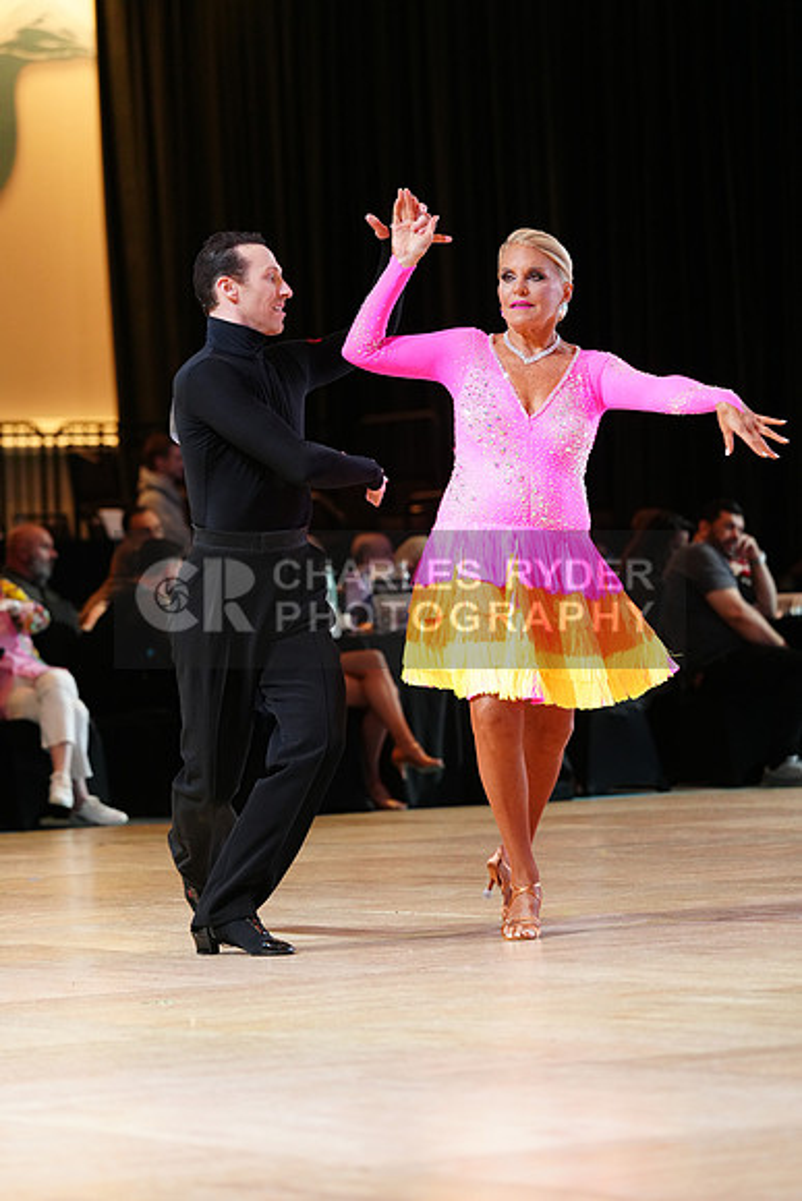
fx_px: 5209
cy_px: 600
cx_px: 401
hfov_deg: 8.8
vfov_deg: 13.2
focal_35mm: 156
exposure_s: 1/250
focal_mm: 156
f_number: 4
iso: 2500
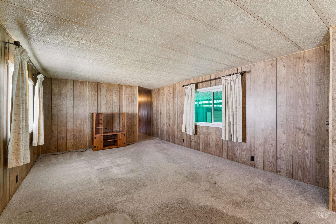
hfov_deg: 97.1
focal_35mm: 16
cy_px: 112
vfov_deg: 74.1
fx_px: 148
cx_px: 168
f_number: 13
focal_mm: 15.9
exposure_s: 1/2.5
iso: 400
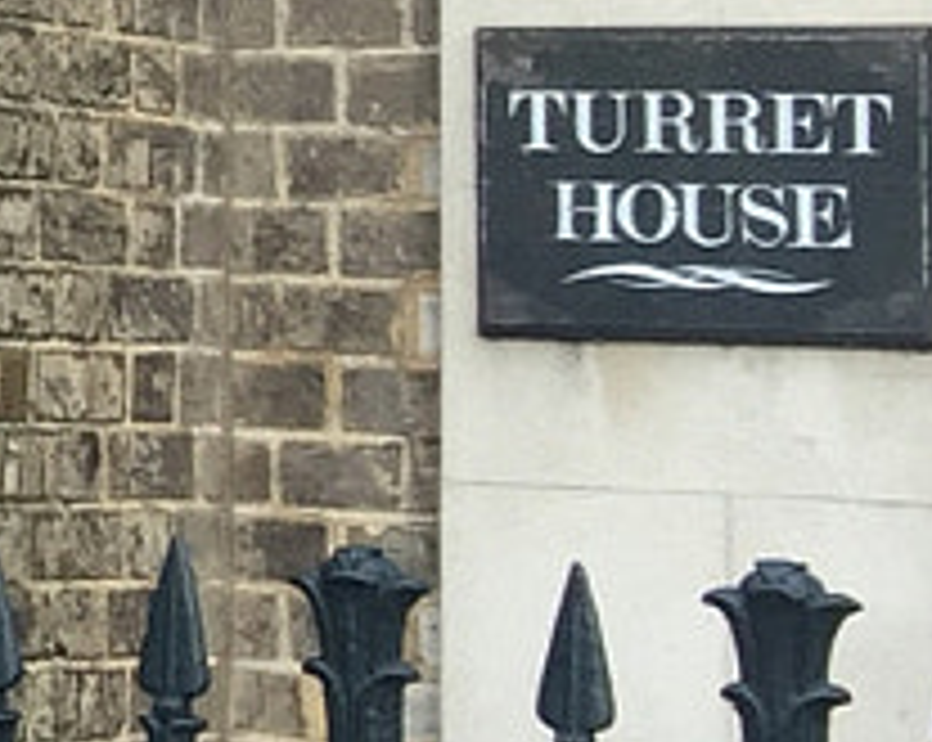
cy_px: -225
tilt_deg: +4.5
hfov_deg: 7.0
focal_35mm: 219
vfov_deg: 7.0
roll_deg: -2.5
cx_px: -2625
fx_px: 6032
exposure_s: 1/116
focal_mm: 4.15
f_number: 2.2
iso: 32
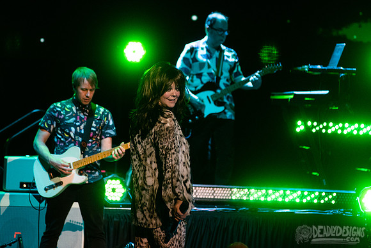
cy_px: 62
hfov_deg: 6.9
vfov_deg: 4.6
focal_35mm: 300
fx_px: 3092
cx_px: 193
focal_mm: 200
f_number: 4
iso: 2000
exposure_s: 1/400
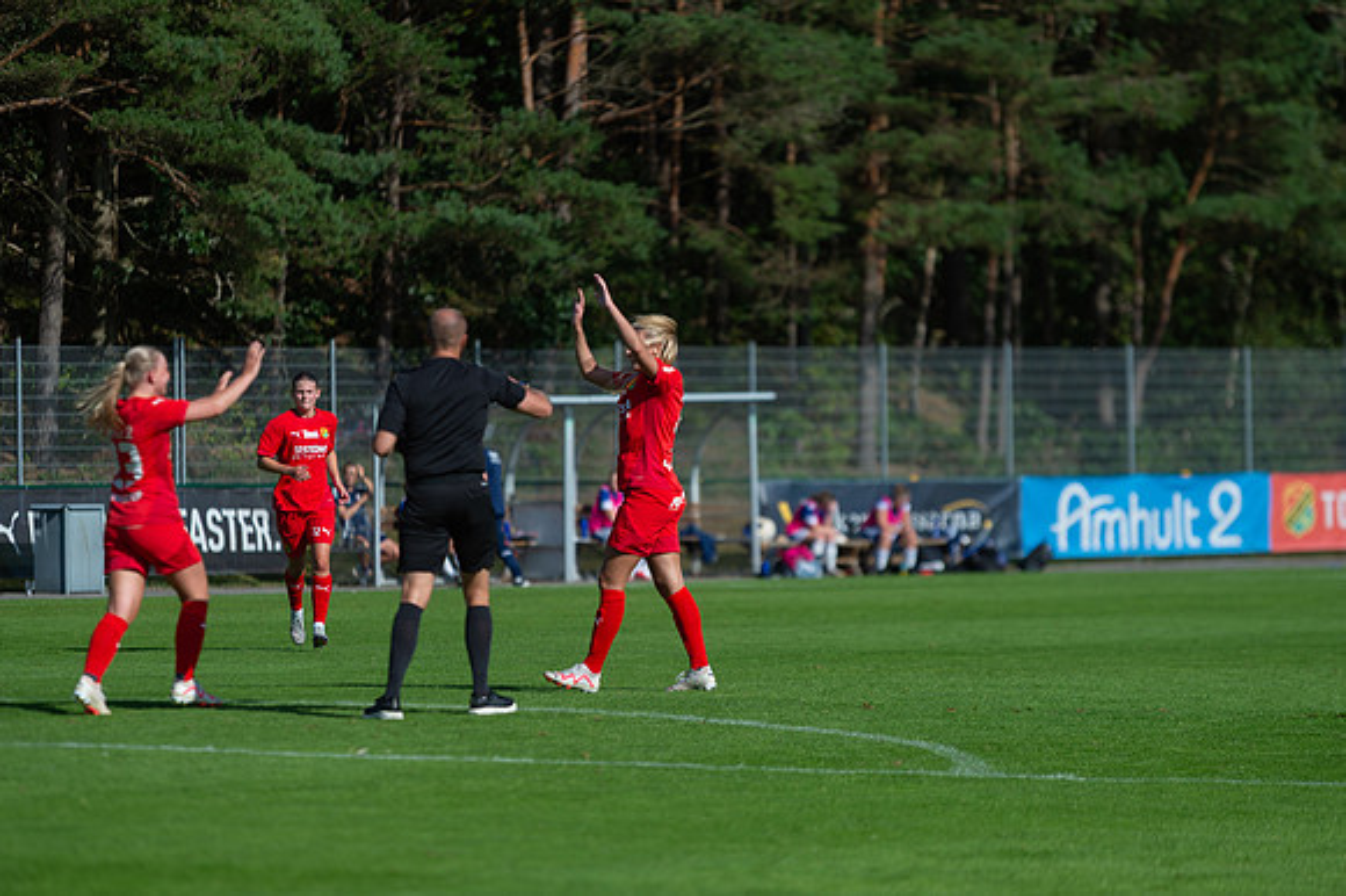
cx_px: 673
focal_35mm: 213
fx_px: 7957
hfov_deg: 9.7
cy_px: 448
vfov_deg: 6.4
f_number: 3.2
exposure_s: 1/3200
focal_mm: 200
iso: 125
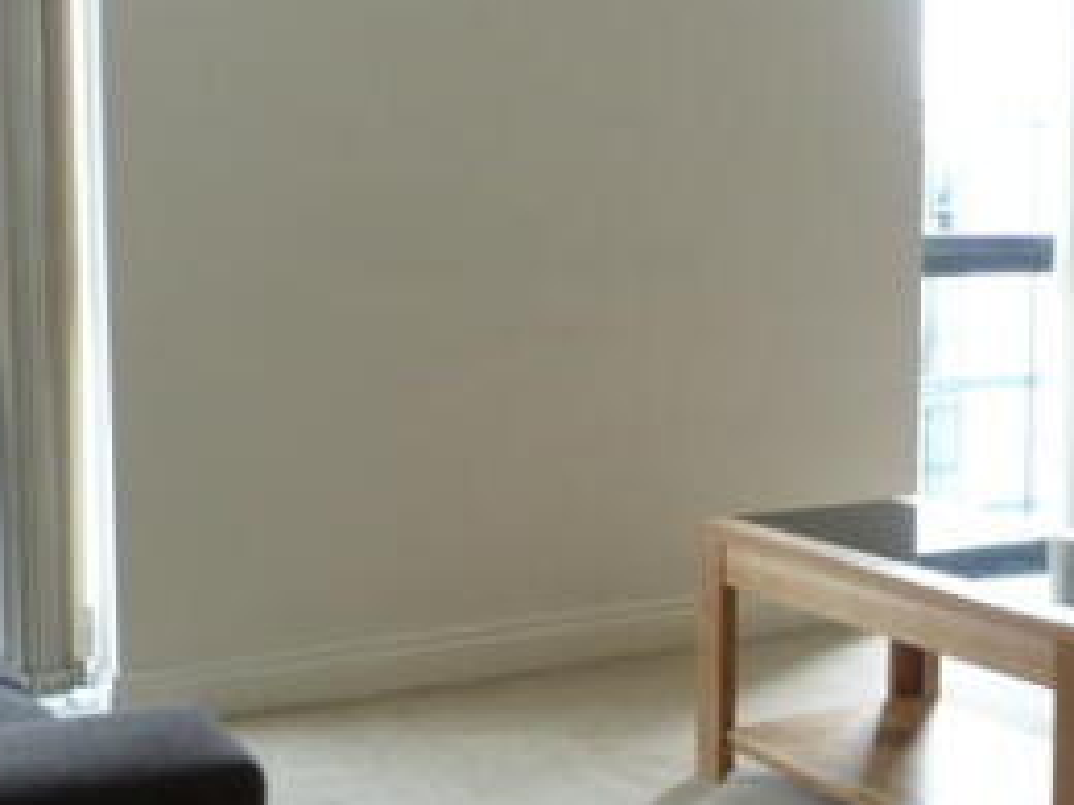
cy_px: 369
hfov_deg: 32.8
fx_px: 1737
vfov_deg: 26.1
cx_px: 940
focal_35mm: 56
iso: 160
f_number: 2.8
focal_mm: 4.5
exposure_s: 1/60
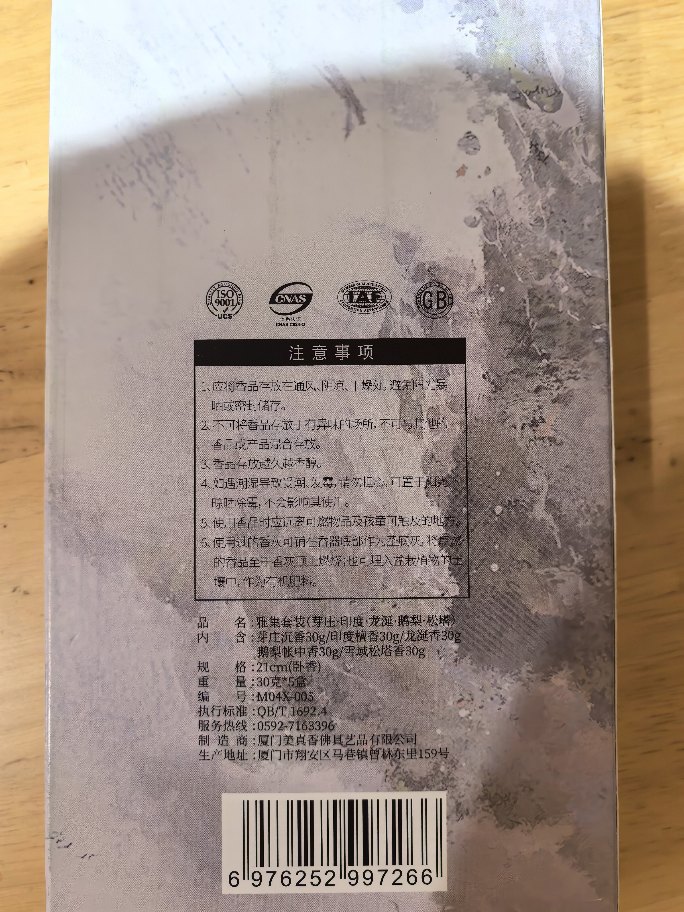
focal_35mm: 27
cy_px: 456
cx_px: 342
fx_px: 711
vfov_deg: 65.3
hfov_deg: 51.4
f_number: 2.8
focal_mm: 8.5
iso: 320
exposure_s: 1/50
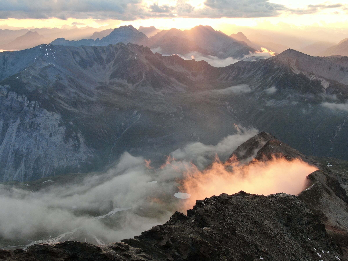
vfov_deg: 30.3
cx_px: 174
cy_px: 130
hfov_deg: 39.7
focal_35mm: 48
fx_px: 483
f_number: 3.8
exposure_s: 1/30
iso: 120
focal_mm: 8.6
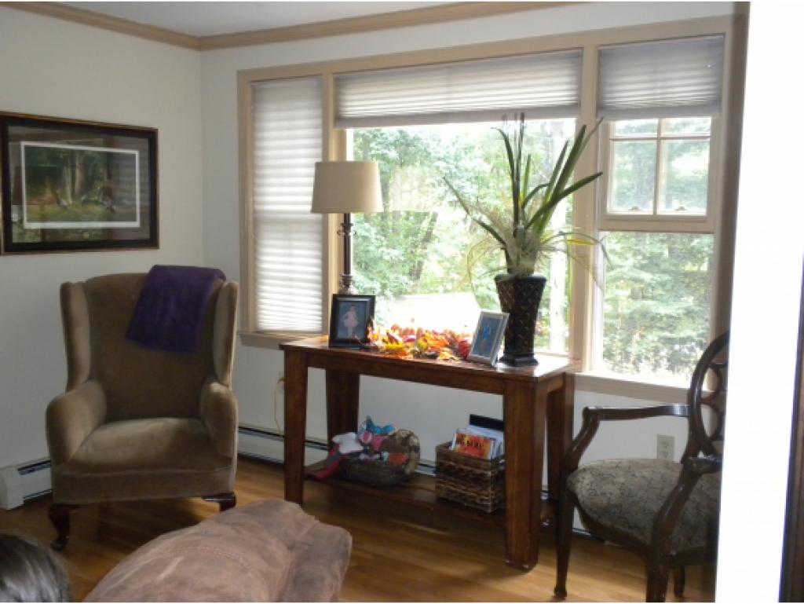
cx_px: 402
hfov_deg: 50.1
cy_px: 302
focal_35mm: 37
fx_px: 860
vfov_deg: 38.7
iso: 400
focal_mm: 6.6
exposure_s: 1/30
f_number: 3.5
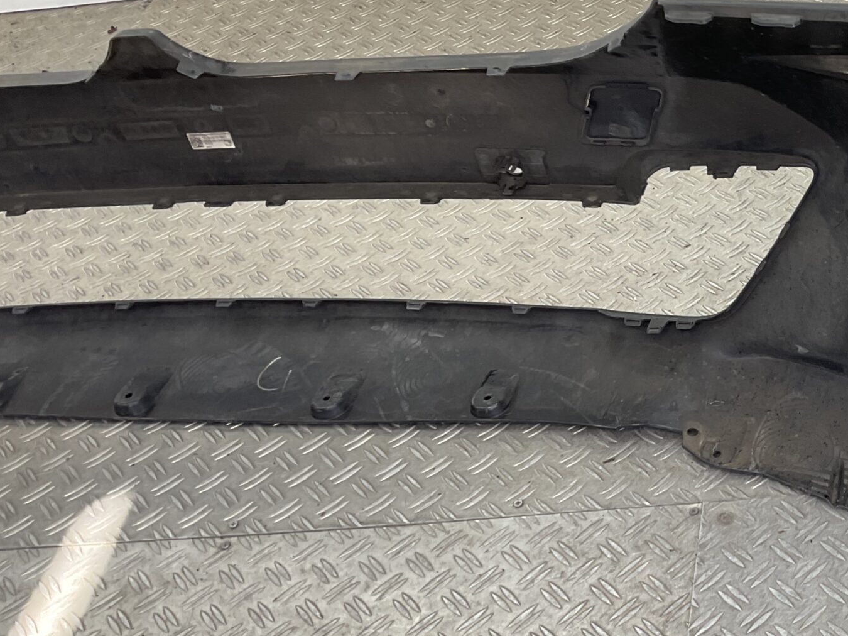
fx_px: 1347
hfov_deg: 32.7
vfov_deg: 26.5
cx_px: 801
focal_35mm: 55
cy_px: 279
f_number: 1.8
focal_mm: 3
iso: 20
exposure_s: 1/100
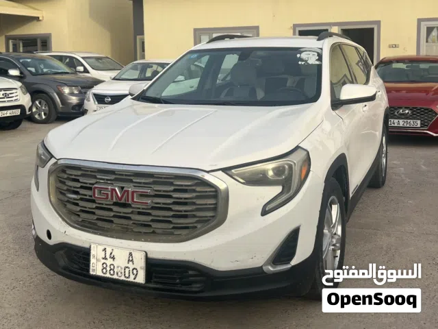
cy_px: 164
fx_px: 329
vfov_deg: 53.1
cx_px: 219
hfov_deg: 67.3
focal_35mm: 26
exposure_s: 1/1751
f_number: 1.5
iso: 50
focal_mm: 5.7
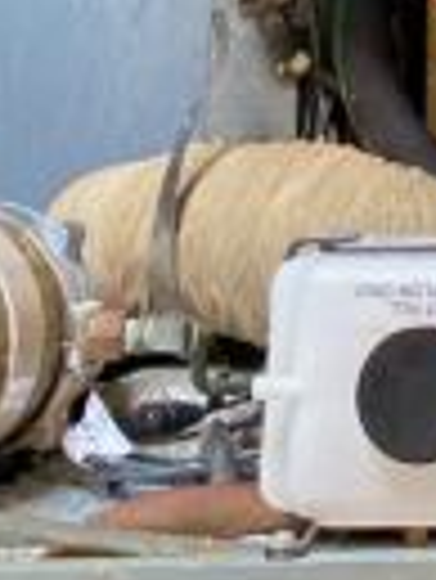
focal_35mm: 121
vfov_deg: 13.0
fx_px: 2029
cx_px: 575
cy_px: -751
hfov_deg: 11.9
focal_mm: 4.25
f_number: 1.8
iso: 200
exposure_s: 1/60
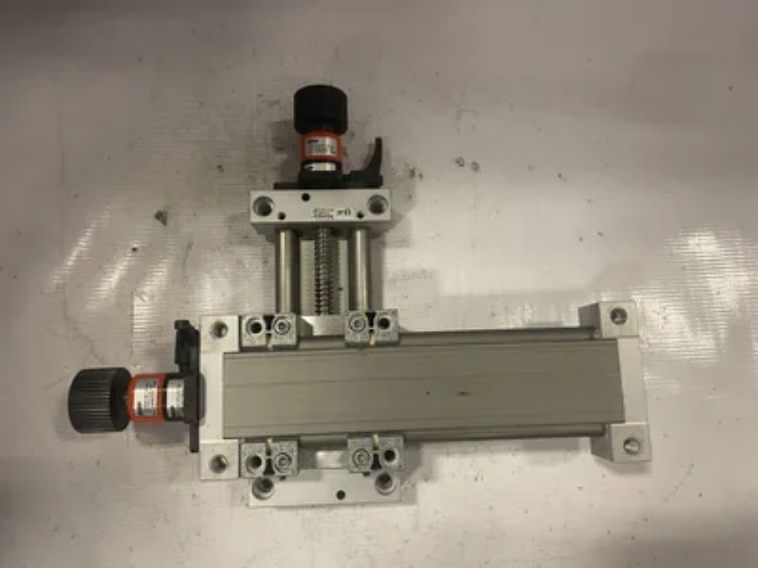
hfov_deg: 67.3
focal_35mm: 26
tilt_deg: -80.4
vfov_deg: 53.1
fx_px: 569
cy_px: 284
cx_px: 379
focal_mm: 4.2
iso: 200
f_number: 1.6
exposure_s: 1/60
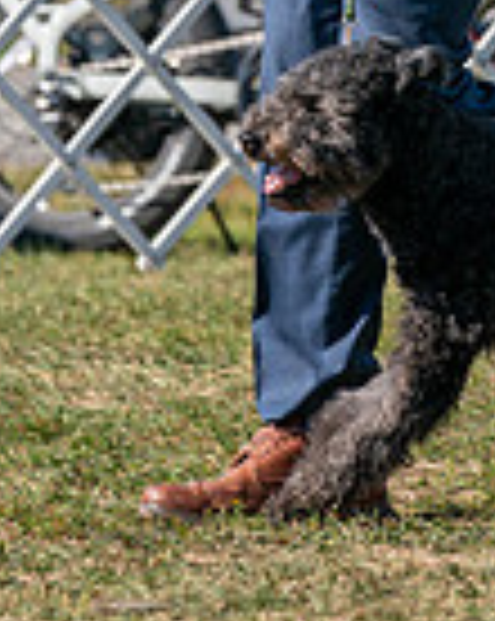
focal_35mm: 713
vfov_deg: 2.7
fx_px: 13086
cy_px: -279
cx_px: 569
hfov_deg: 2.2
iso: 125
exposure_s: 1/1250
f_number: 4.5
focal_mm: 155
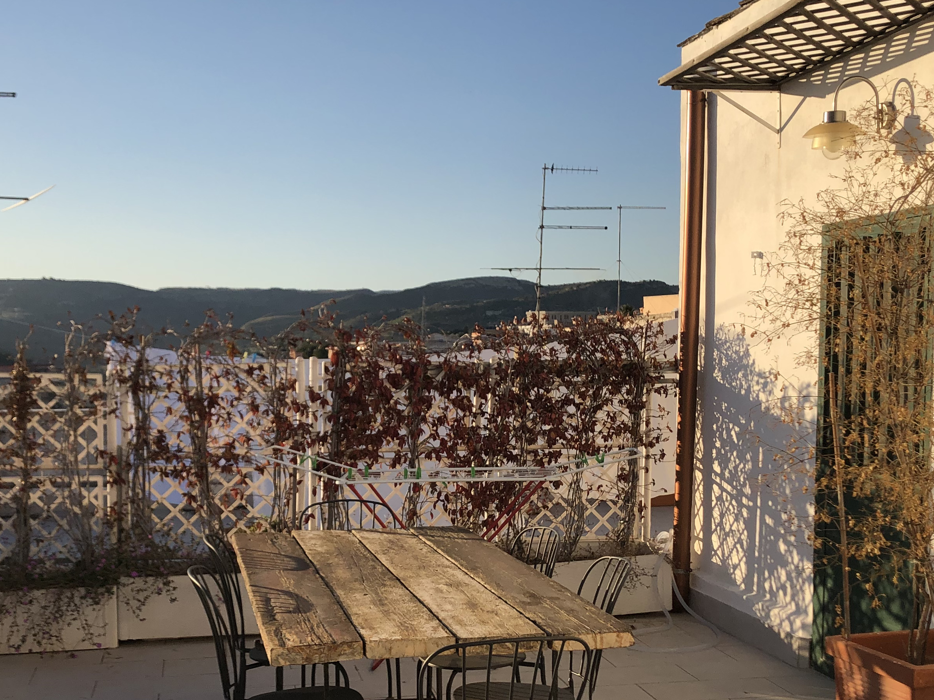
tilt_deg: -5.7
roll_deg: +1.0
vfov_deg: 30.6
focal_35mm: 47
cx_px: 402
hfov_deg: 40.3
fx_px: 1268
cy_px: 471
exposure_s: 1/1799
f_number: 1.8
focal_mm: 4
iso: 20
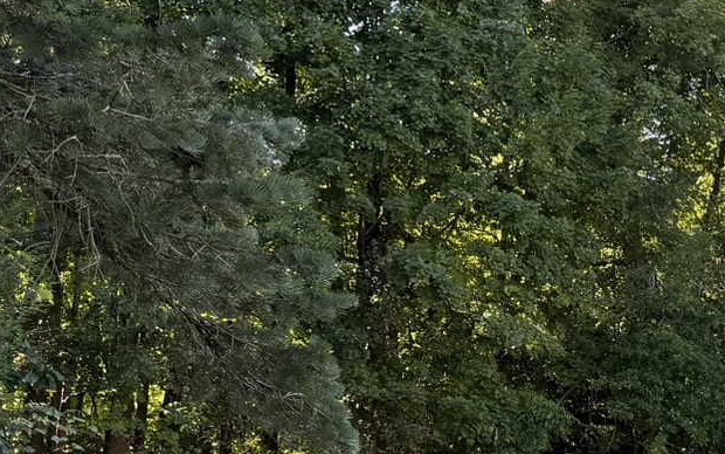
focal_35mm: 84
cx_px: 537
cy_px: 325
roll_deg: -0.9
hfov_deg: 24.4
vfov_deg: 15.5
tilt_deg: +3.4
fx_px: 1660
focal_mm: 6.76
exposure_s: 1/448
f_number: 1.78
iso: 100
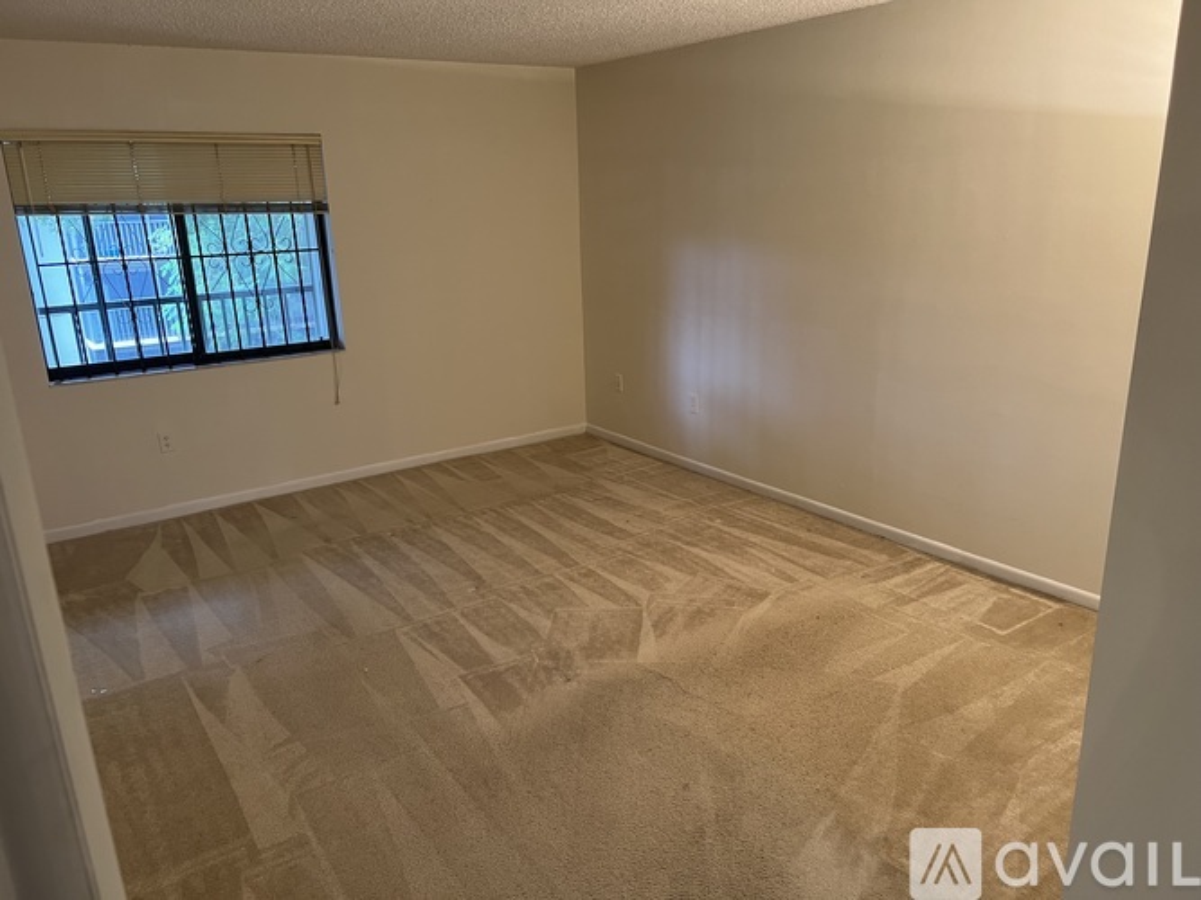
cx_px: 600
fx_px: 902
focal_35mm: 26
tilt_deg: -16.8
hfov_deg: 67.3
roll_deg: +1.6
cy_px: 450
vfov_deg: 53.0
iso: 125
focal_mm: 5.7
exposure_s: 1/60
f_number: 1.5
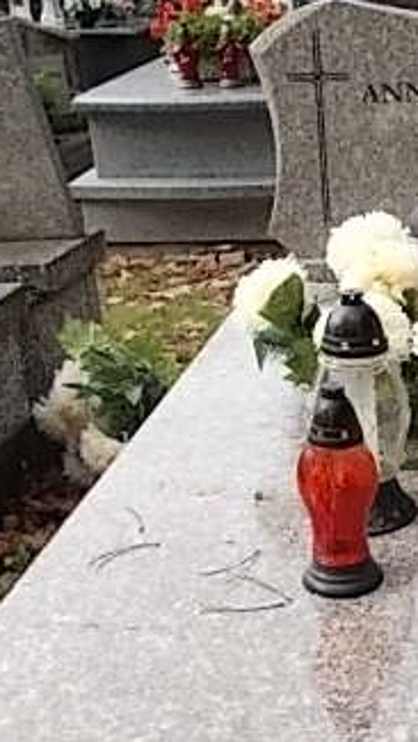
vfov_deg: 34.7
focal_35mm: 60
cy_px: 452
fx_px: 1181
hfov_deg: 19.3
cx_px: 445
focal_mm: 4
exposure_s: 1/250
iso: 80
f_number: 2.7
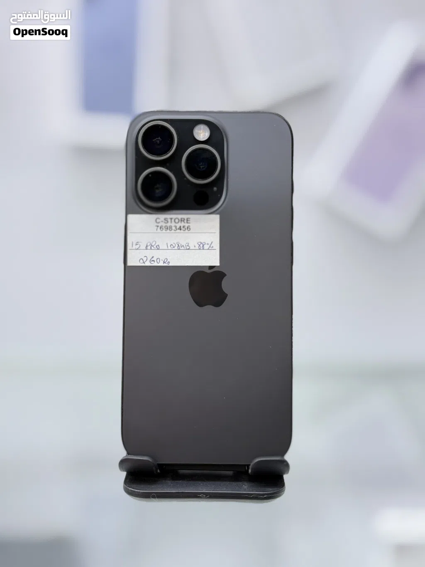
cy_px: 284
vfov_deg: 39.7
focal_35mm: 48
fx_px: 786
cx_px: 212
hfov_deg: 30.3
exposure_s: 1/100
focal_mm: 6.76
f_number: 1.78
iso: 80
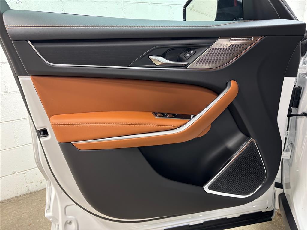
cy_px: 115
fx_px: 231
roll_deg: +2.7
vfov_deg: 53.1
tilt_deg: -16.9
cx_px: 154
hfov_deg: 67.3
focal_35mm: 26
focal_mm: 5.96
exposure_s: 1/60
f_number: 1.6
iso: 80
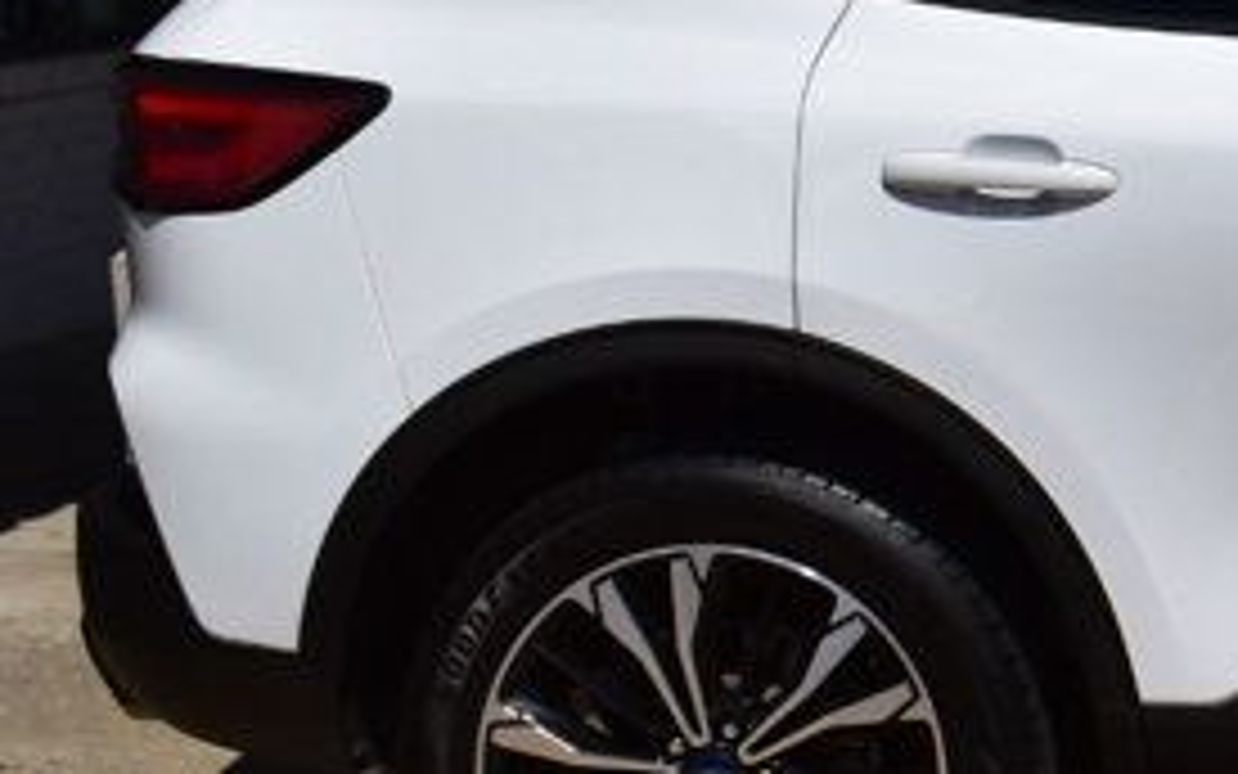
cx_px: 1909
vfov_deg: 11.4
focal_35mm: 114
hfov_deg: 16.5
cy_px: 130
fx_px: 3847
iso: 200
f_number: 13
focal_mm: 20
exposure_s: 1/800
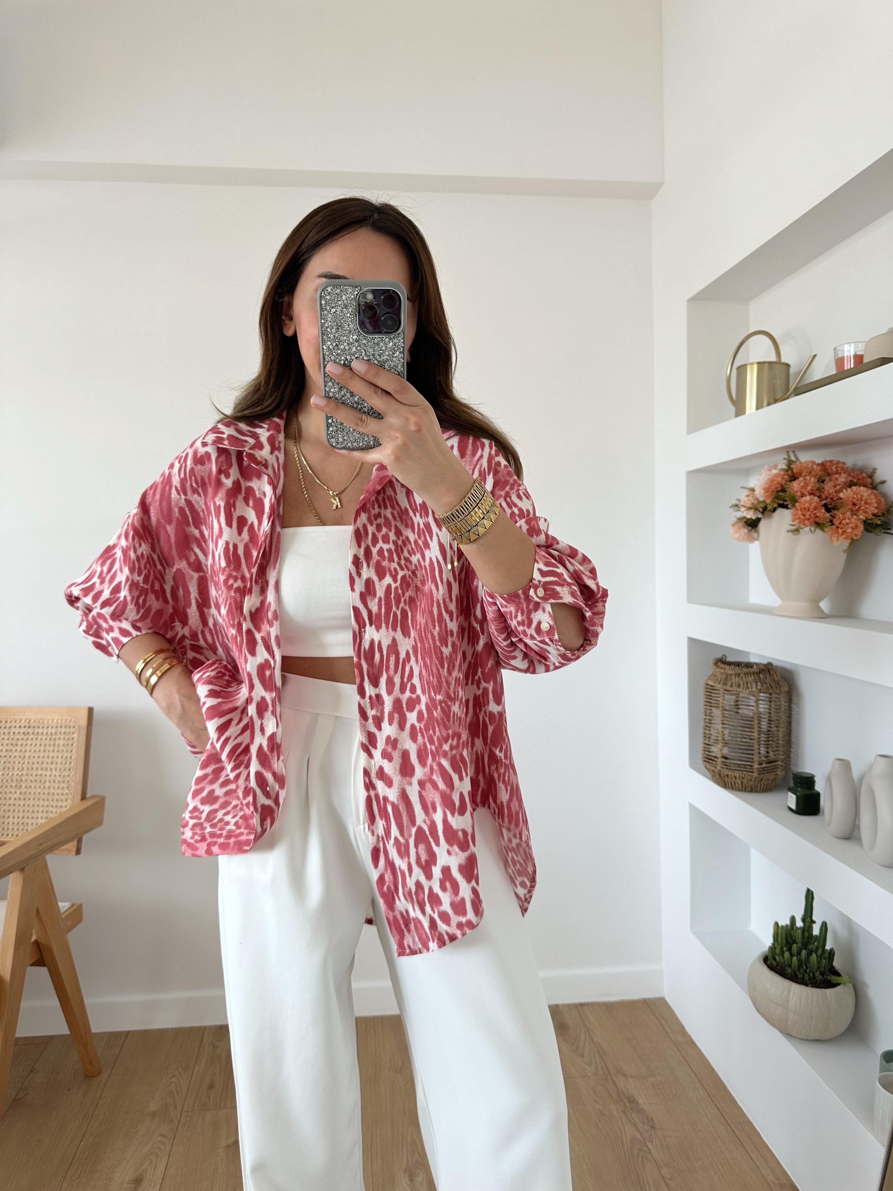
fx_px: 826
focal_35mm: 24
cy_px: 596
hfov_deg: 56.8
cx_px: 446
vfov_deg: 71.6
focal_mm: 6.86
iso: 64
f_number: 1.78
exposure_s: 1/121
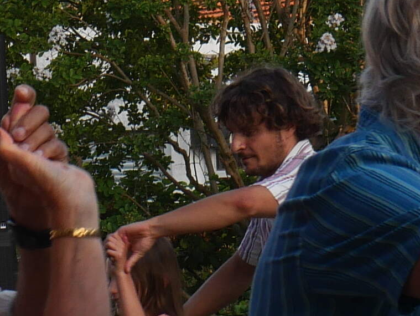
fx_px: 4309
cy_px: 365
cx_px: 35
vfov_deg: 4.2
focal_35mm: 355
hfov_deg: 5.6
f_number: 7.1
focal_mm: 26
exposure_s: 1/160
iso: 200
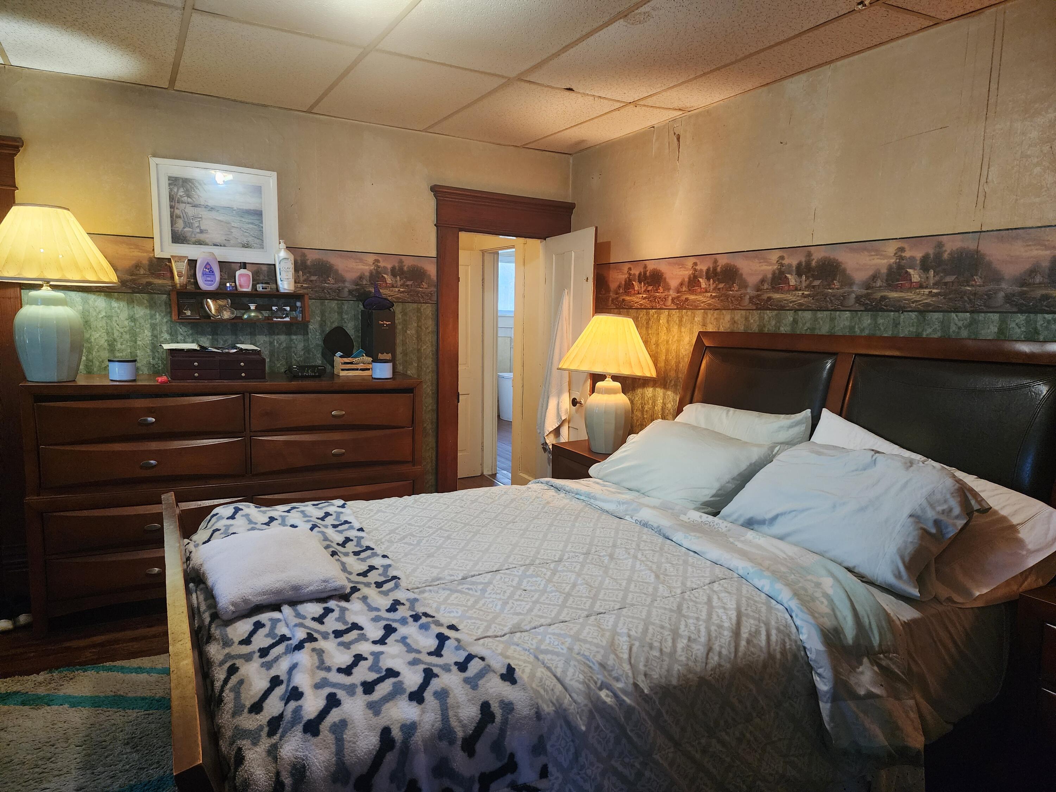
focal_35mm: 23
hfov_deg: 73.9
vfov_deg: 58.9
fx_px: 702
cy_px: 396
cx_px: 528
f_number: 1.8
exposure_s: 1/120
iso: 640
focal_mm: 6.4
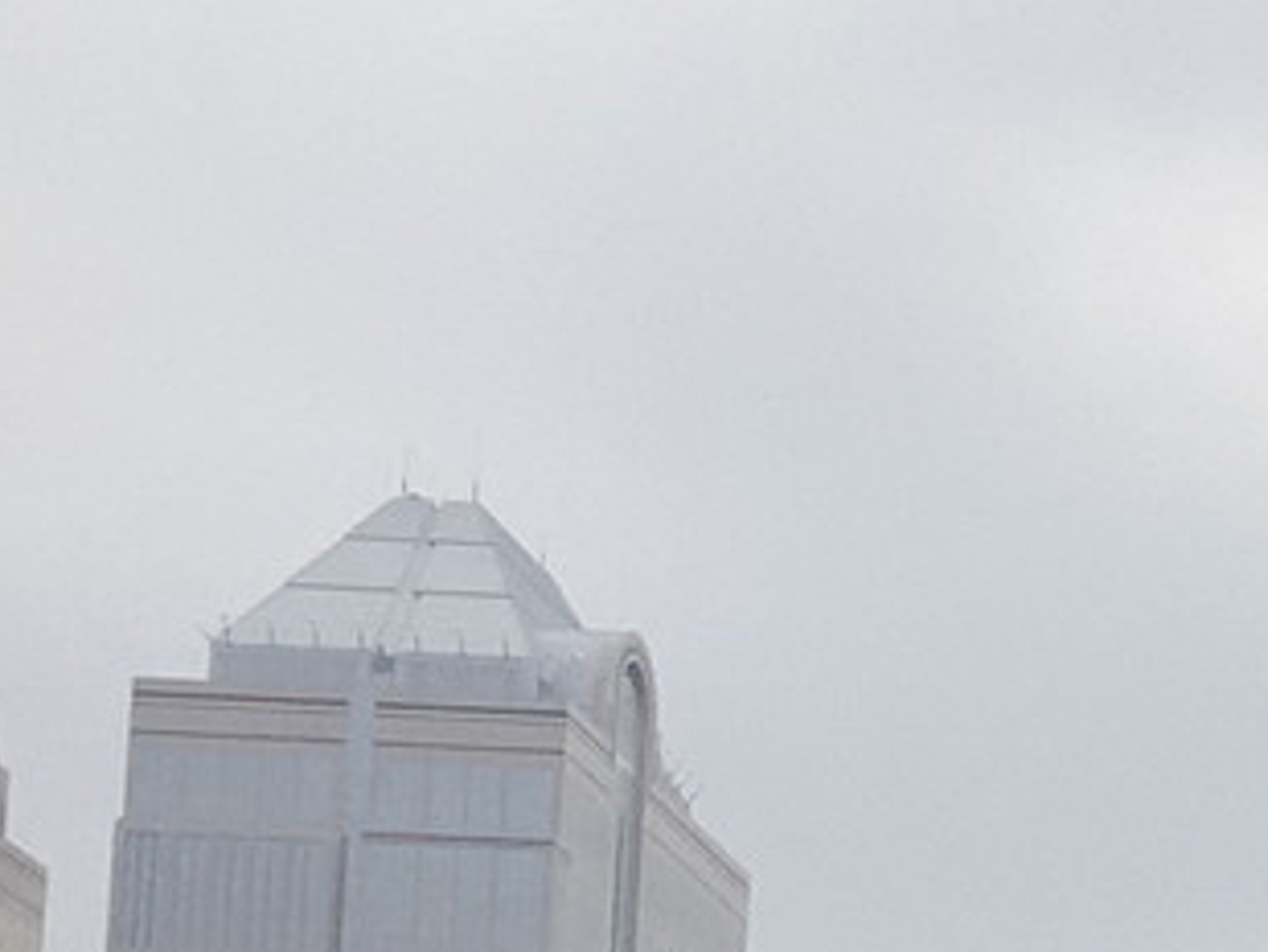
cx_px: 3094
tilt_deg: +4.5
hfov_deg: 10.8
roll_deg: -0.5
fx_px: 5643
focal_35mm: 154
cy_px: 1998
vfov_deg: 9.0
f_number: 2.4
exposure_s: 1/570
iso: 25
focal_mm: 3.3
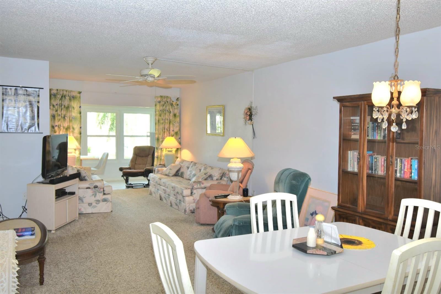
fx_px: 367
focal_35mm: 30
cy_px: 147
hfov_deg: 61.9
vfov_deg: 43.6
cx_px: 220
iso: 400
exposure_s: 1/60.2
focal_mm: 20
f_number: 5.6
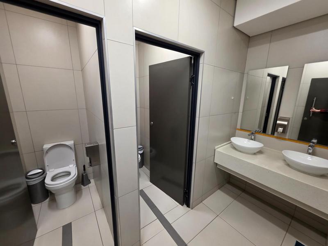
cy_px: 123
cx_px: 164
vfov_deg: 89.9
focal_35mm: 13
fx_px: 123
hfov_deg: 106.2
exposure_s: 1/50
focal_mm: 2.2
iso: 200
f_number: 1.9
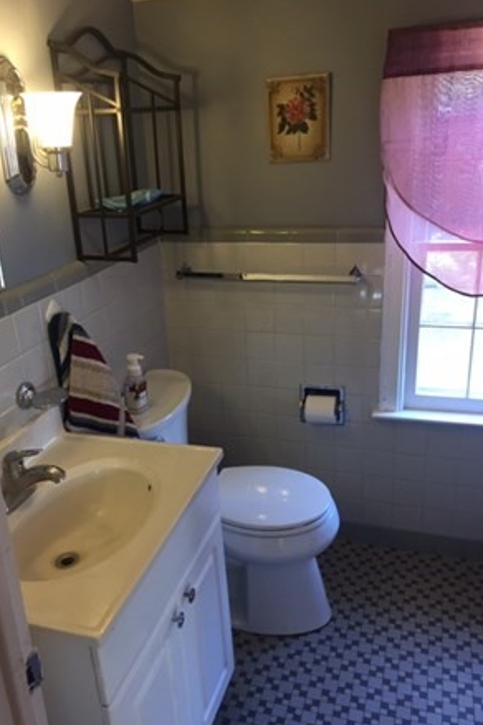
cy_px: 361
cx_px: 222
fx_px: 624
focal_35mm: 31
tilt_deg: -21.2
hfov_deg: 42.3
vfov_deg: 60.3
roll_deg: +3.3
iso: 80
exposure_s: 1/30
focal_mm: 4.15
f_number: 2.2
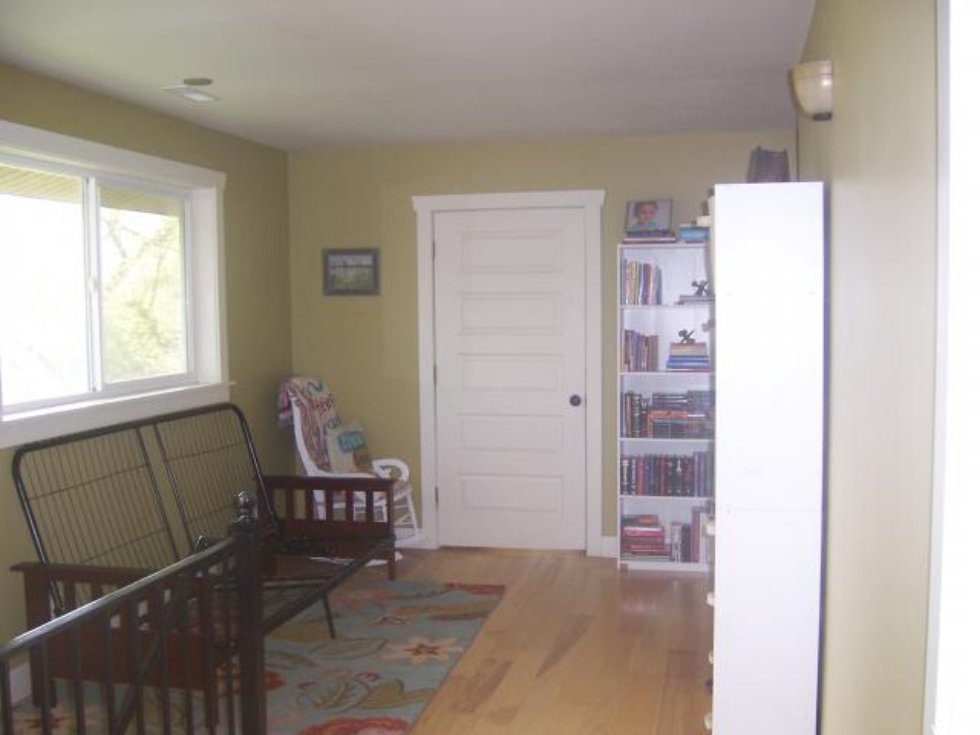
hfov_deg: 51.4
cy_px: 368
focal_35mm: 36
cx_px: 490
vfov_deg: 39.7
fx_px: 1019
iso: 125
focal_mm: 6.2
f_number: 2.8
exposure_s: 1/60
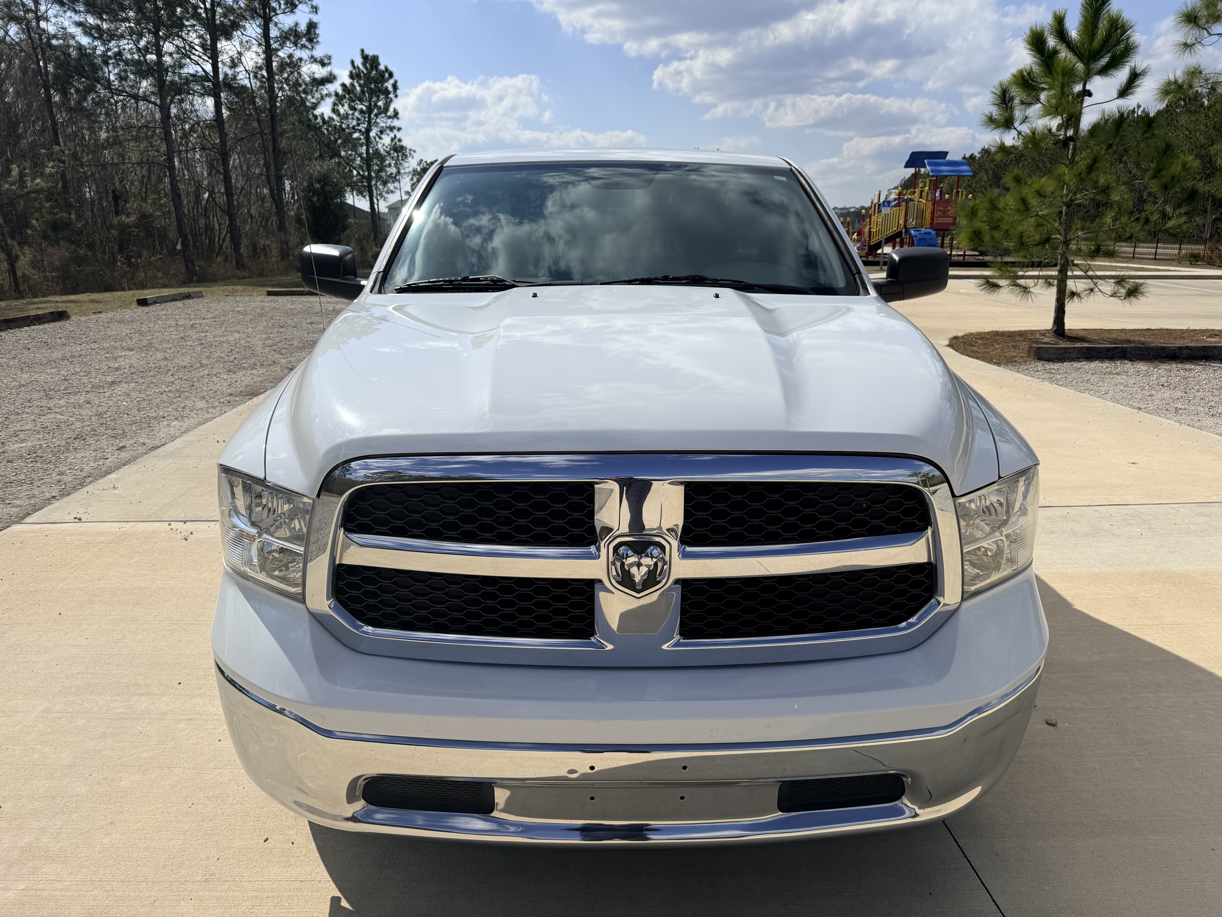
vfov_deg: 56.8
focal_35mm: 24
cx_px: 611
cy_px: 458
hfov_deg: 71.6
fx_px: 847
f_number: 1.78
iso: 80
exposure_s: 1/11905
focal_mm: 6.76
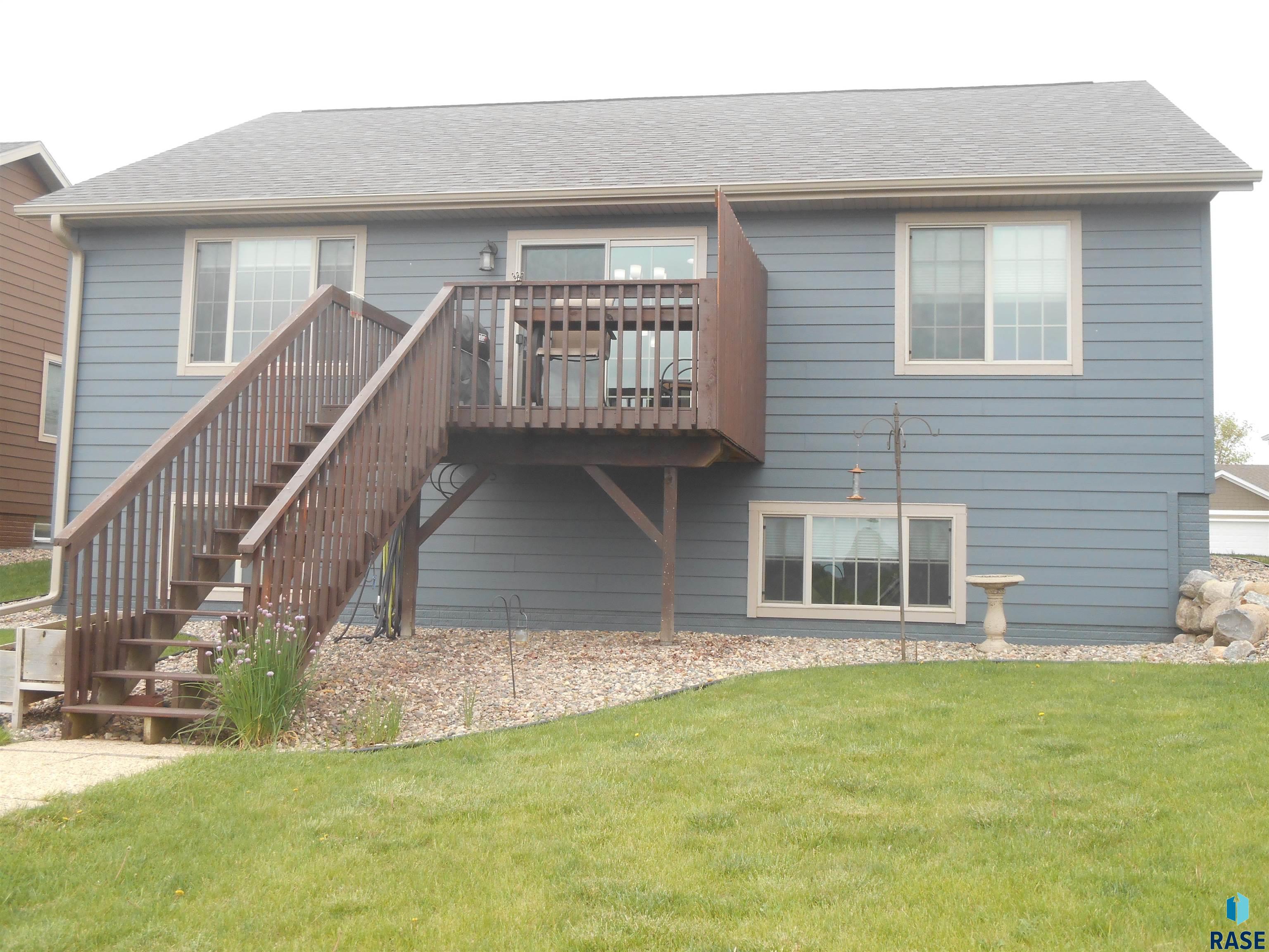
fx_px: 1503
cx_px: 634
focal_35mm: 41
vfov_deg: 35.1
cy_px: 476
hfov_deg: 45.8
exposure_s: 1/250
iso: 140
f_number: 3.9
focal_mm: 7.2
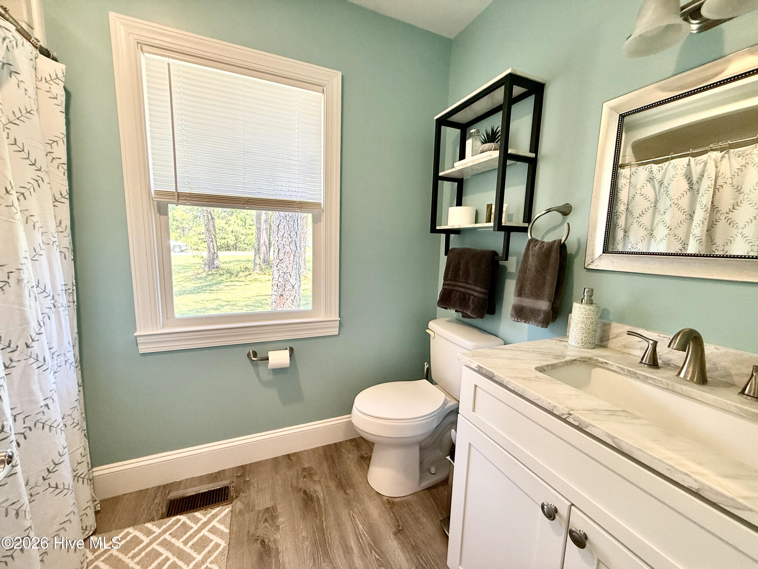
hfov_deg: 102.1
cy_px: 284
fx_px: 307
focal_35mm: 14
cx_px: 379
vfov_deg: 85.7
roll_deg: -1.6
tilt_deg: -6.5
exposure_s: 1/120
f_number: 2.2
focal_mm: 2.22
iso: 200
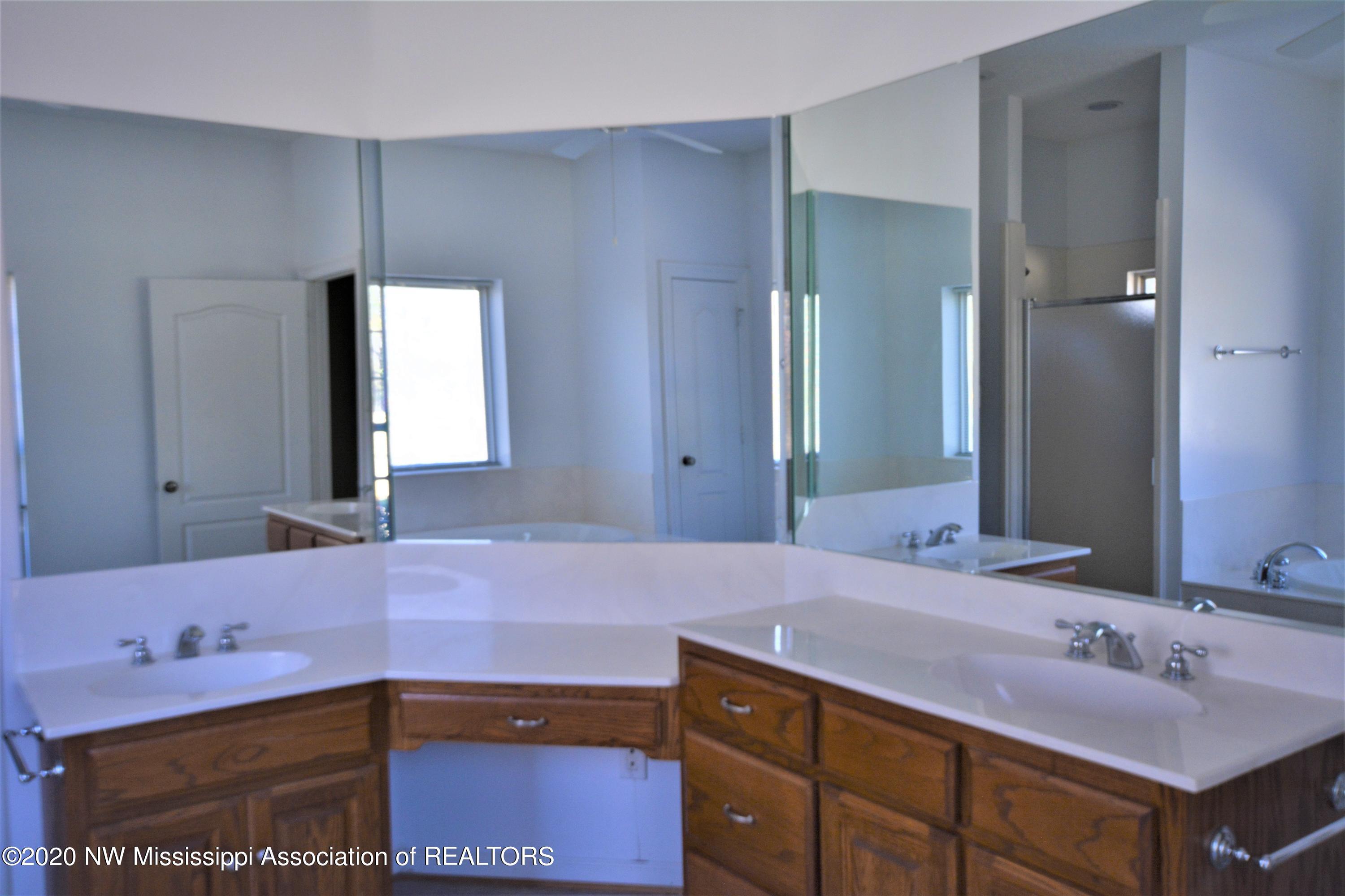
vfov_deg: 43.6
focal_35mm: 30
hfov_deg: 61.9
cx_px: 672
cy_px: 448
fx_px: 1121
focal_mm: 20
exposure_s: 1/125
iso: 400
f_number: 5.6
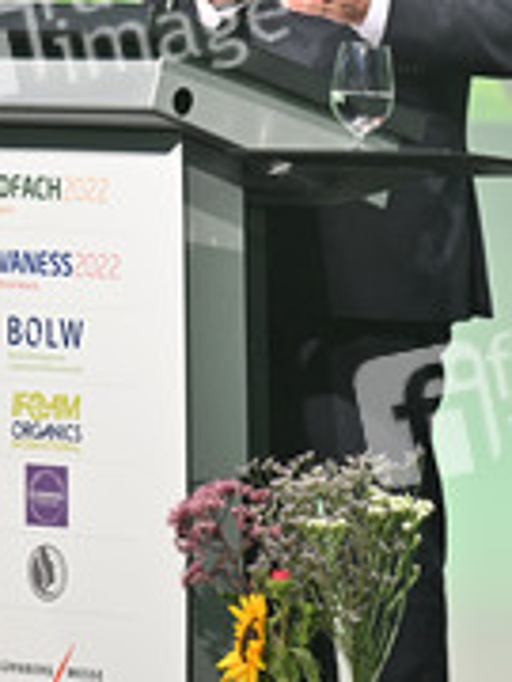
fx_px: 8441
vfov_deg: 4.6
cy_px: 208
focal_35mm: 428
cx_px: 205
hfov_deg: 3.5
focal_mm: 200
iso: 800
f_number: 2.8
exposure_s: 1/250
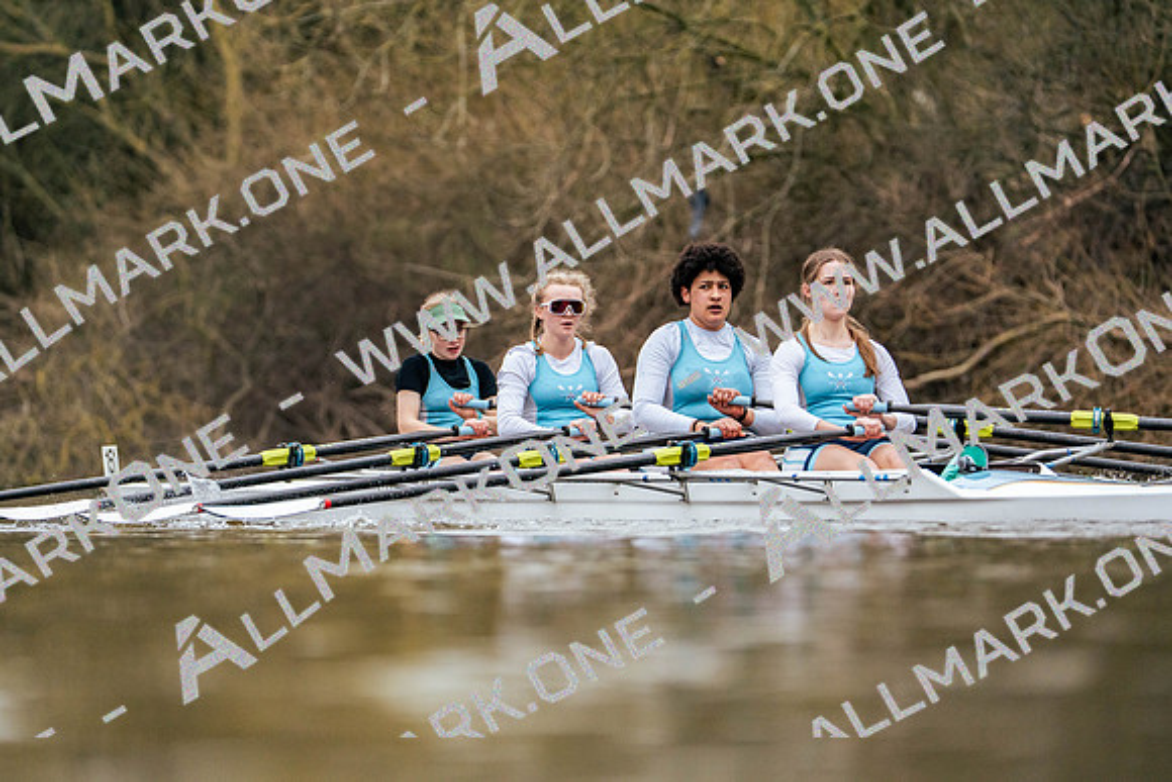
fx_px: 13025
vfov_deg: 3.4
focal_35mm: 400
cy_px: 391
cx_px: 586
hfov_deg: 5.2
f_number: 6.3
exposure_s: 1/2000
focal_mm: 400
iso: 3200
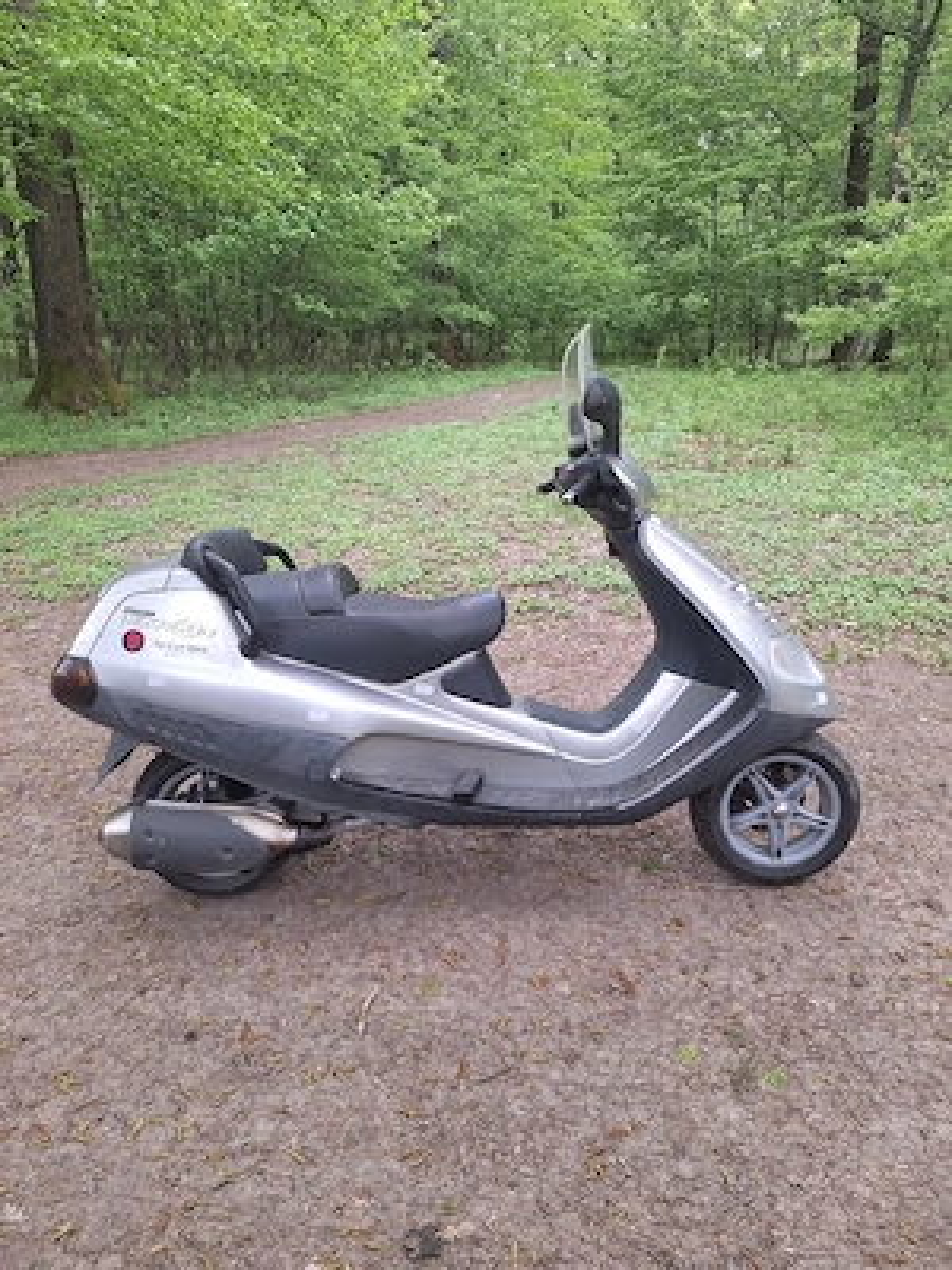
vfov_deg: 73.9
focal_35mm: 23
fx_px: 843
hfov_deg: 58.9
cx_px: 476
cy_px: 635
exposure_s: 1/50
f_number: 1.8
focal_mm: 5.54
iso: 64
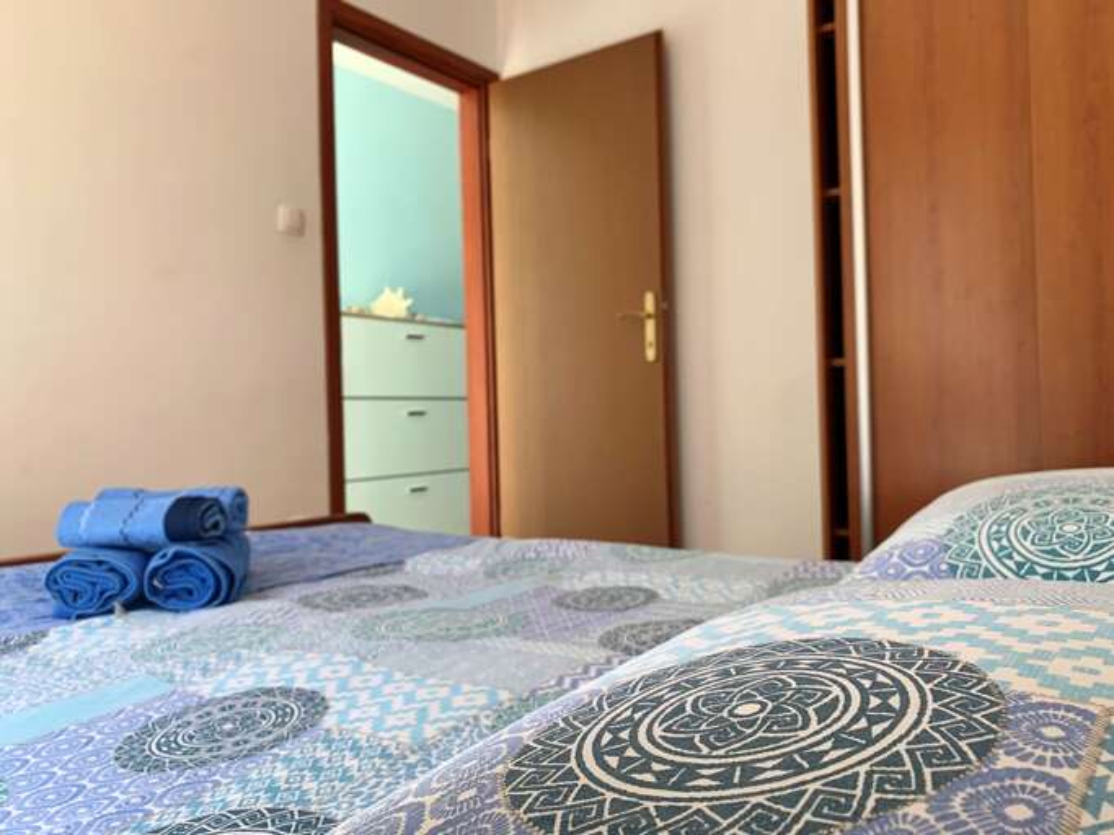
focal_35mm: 26
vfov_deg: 53.0
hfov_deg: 67.3
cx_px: 557
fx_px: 837
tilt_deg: +1.2
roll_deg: +1.3
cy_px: 418
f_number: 1.8
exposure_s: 1/100
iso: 40
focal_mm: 4.25
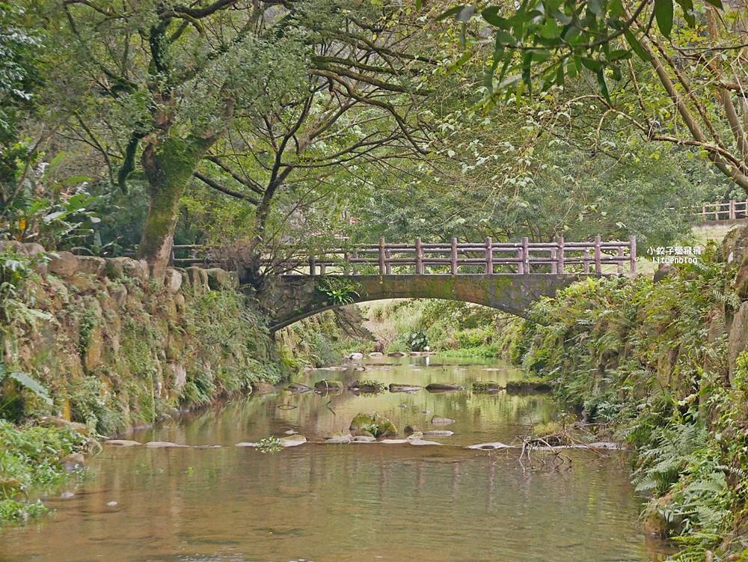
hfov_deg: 26.3
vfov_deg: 19.9
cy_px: 281
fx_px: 1600
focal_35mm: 74
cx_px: 374
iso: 1600
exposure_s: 1/80
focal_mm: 37
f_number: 5.6
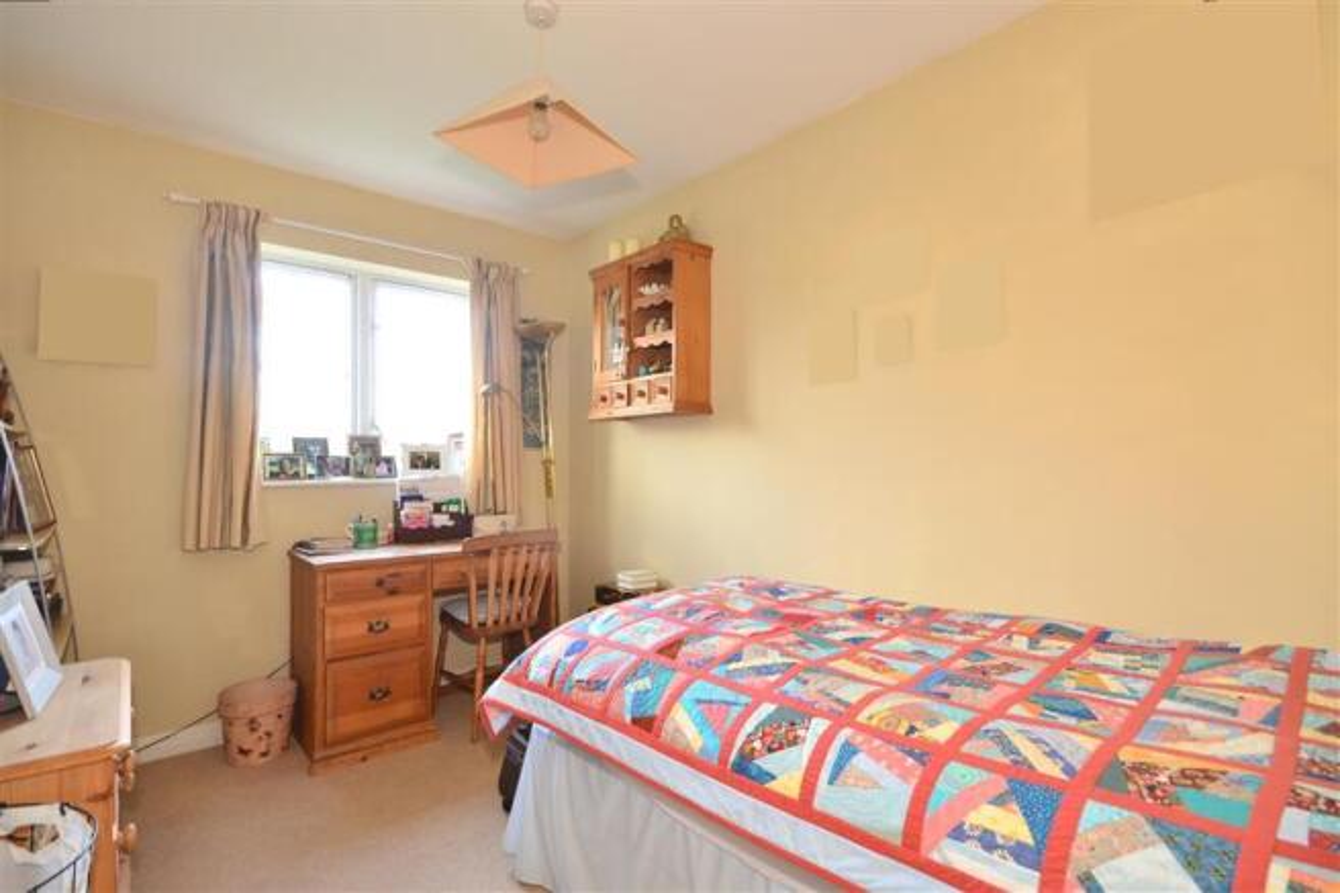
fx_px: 670
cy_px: 446
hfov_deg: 90.0
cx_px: 670
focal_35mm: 18
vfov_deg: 67.4
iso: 400
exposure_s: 1/4
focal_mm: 12
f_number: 10
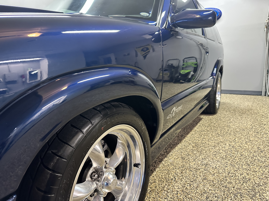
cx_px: 134
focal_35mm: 24
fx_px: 187
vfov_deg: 56.8
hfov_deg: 71.6
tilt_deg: -9.7
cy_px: 100
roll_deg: +1.5
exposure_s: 1/40
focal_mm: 6.86
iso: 640
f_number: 1.78
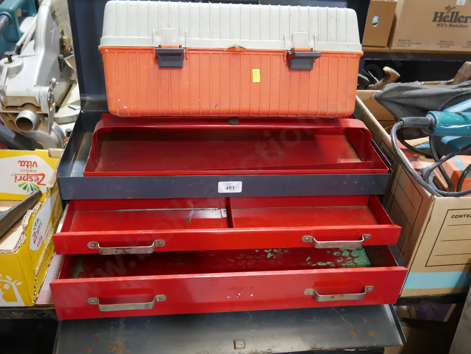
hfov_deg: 56.8
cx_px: 236
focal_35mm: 32
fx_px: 436
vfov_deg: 44.2
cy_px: 177
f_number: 3.6
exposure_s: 1/60
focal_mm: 16
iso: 640
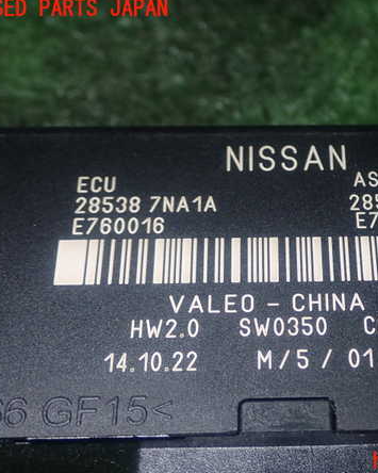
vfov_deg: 28.7
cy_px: 235
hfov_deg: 22.9
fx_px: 923
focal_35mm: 66
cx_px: 294
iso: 200
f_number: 9
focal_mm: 9.01
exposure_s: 1/50
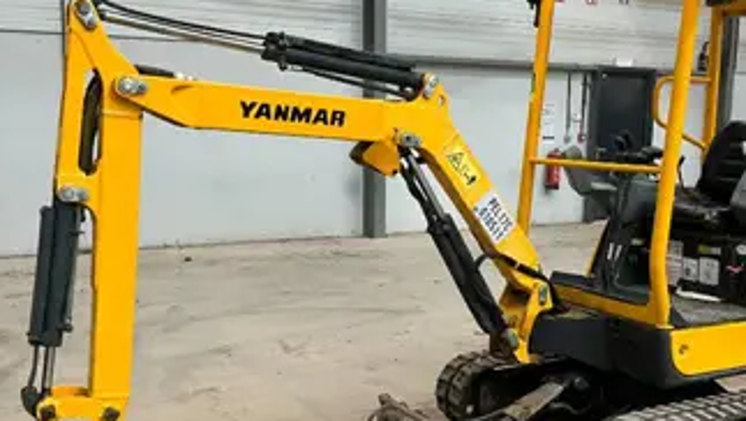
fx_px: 930
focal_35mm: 47
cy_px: 285
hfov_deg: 43.5
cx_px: 453
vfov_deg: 25.3
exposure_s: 1/60
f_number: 1.8
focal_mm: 3
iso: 160
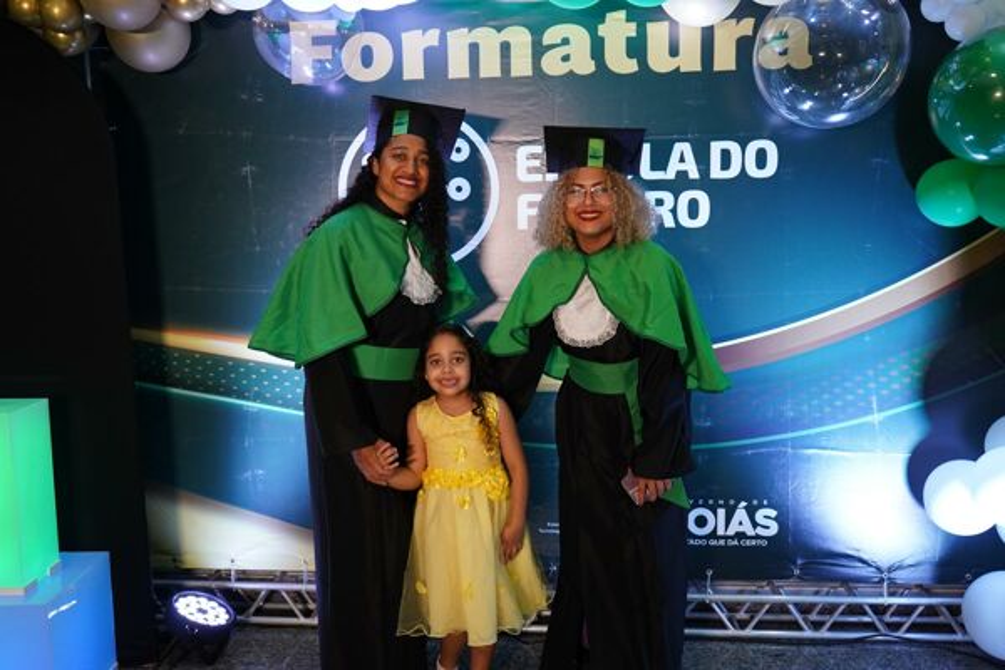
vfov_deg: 43.6
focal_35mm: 30
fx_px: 837
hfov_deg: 61.9
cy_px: 335
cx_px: 502
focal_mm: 30
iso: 1600
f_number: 4
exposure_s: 1/100
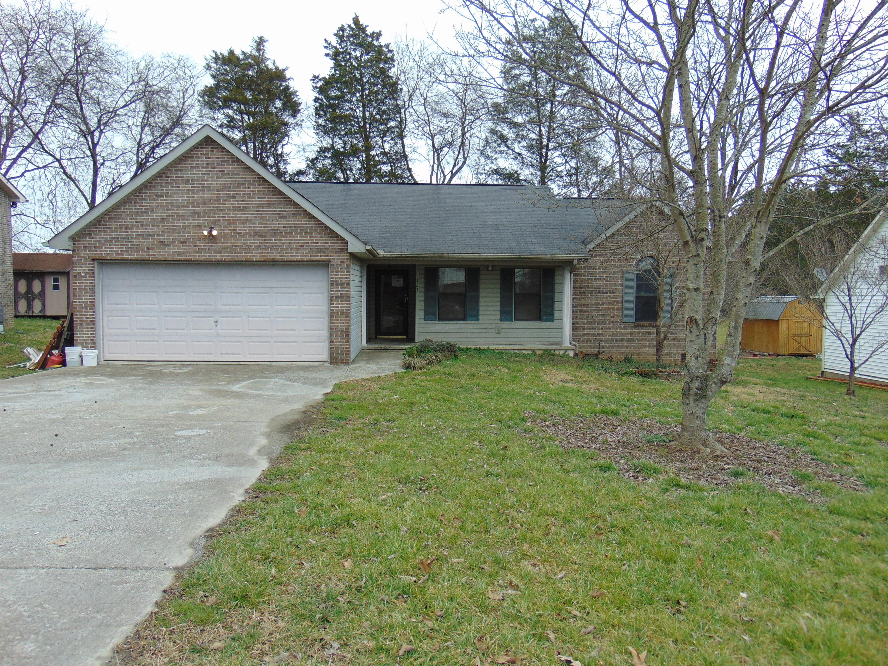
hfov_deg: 69.4
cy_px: 333
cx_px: 444
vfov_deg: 54.9
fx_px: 641
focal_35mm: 25
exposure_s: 1/400
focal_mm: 4.5
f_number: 3
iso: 80
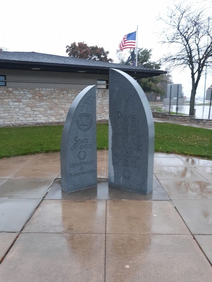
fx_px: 229
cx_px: 106
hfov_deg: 49.7
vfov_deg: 63.4
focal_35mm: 28
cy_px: 141
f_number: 1.7
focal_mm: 3.7
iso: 50
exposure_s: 1/60
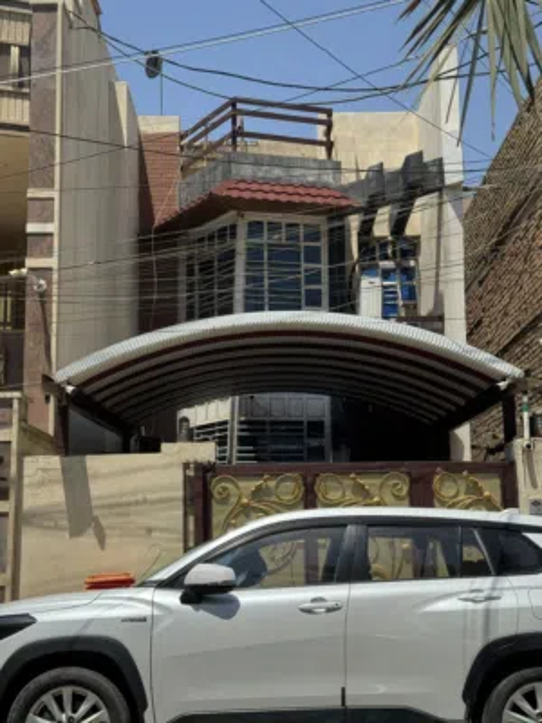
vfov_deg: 39.7
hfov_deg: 30.3
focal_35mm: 48
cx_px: 271
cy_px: 362
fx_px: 1002
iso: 64
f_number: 1.78
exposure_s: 1/5848
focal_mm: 6.76
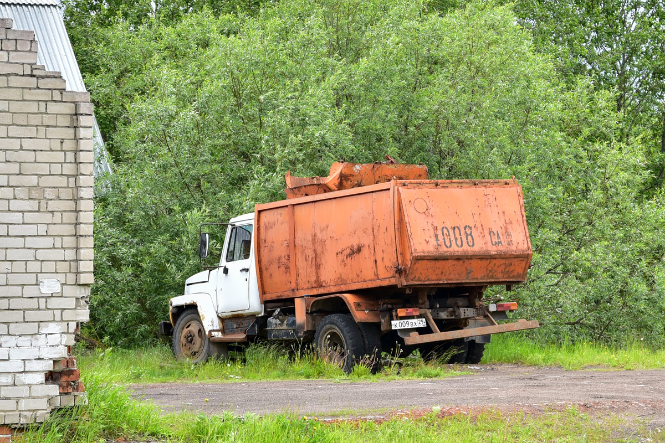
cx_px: 332
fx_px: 1570
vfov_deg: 16.1
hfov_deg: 23.9
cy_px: 222
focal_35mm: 85
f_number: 5
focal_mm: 85
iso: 320
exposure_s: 1/400
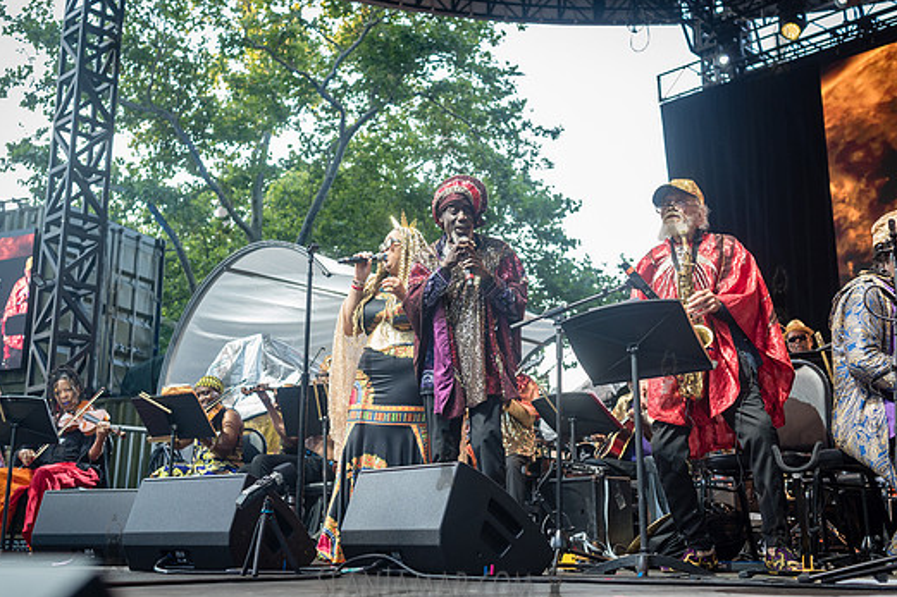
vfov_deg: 34.2
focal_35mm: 39
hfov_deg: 49.6
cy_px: 293
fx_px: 971
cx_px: 446
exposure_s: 1/400
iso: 1000
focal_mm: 35
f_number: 3.5
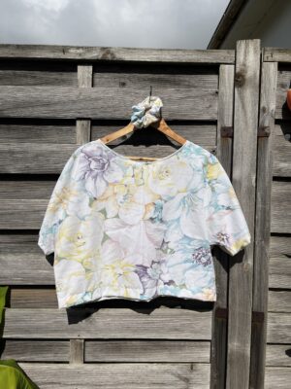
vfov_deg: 67.3
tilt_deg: +0.3
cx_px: 146
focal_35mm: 26
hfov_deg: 53.1
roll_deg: -0.8
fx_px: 291
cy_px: 194
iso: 50
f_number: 1.6
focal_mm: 5.1
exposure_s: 1/11905
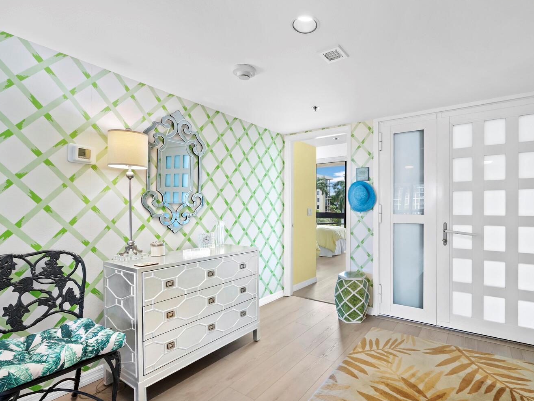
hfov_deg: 90.4
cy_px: 205
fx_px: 262
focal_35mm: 17
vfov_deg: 74.8
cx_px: 305
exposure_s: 1/2
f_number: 9
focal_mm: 7
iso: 400
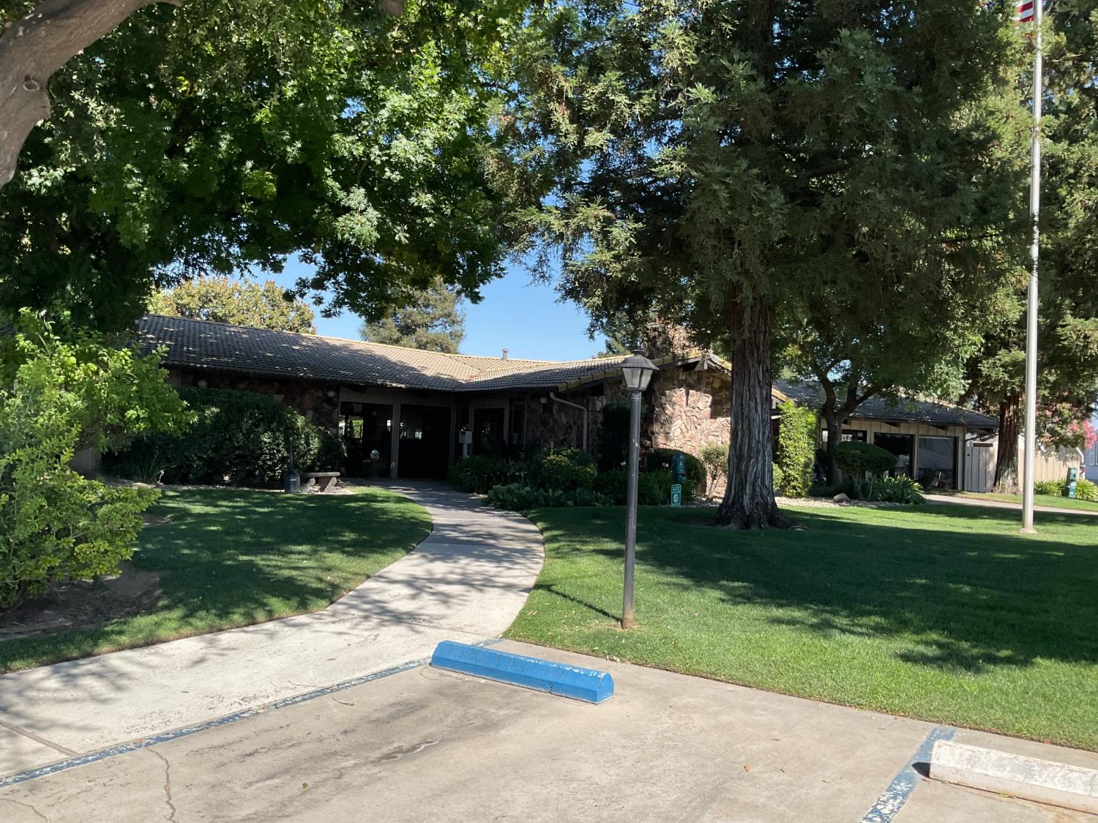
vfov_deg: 48.2
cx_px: 549
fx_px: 920
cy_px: 412
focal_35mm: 29
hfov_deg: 61.7
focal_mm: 3
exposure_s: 1/1035
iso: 16
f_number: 1.8
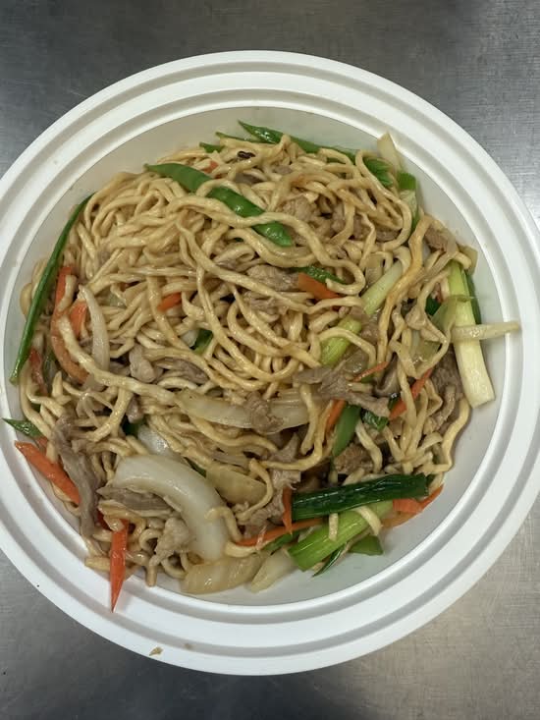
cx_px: 270
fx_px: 499
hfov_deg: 56.8
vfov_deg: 71.6
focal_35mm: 24
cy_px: 360
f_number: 2.2
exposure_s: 1/102
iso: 250
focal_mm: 2.22
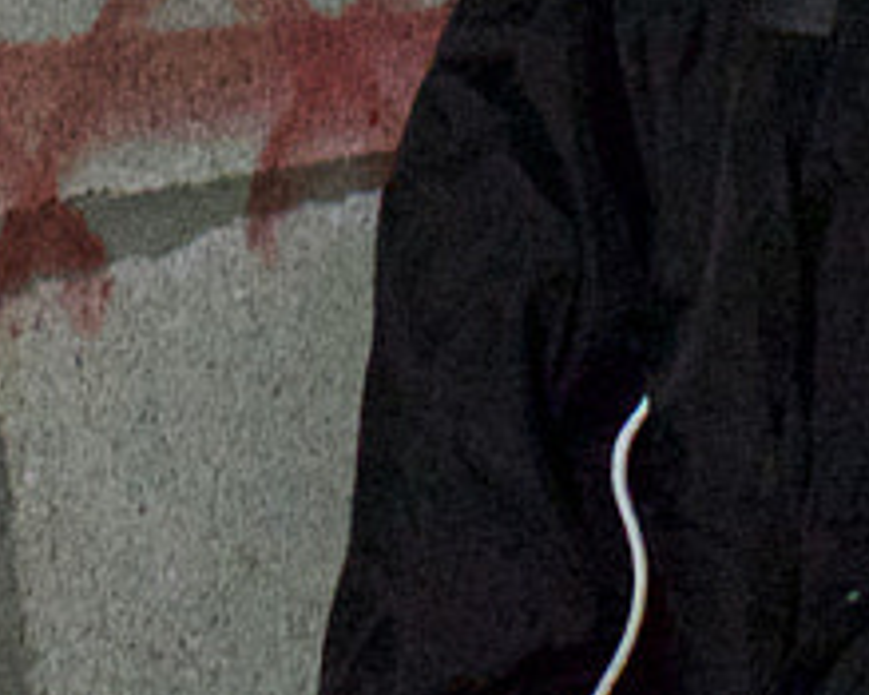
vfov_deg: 7.9
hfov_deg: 10.4
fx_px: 4756
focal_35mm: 185
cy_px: -814
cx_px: 520
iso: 6400
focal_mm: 18
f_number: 3.5
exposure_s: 1/25
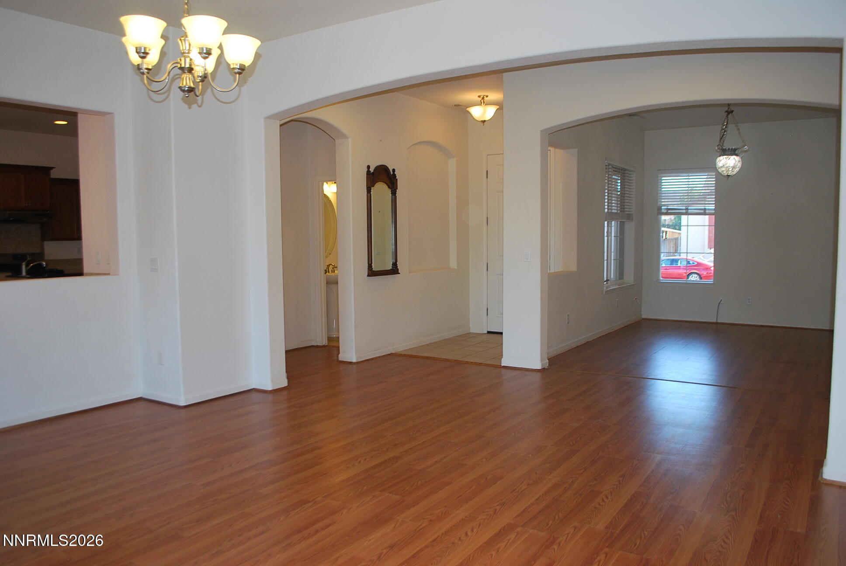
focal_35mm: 27
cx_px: 423
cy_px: 283
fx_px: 635
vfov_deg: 48.0
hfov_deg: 67.3
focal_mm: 18
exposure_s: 1/60
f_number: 3.5
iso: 200
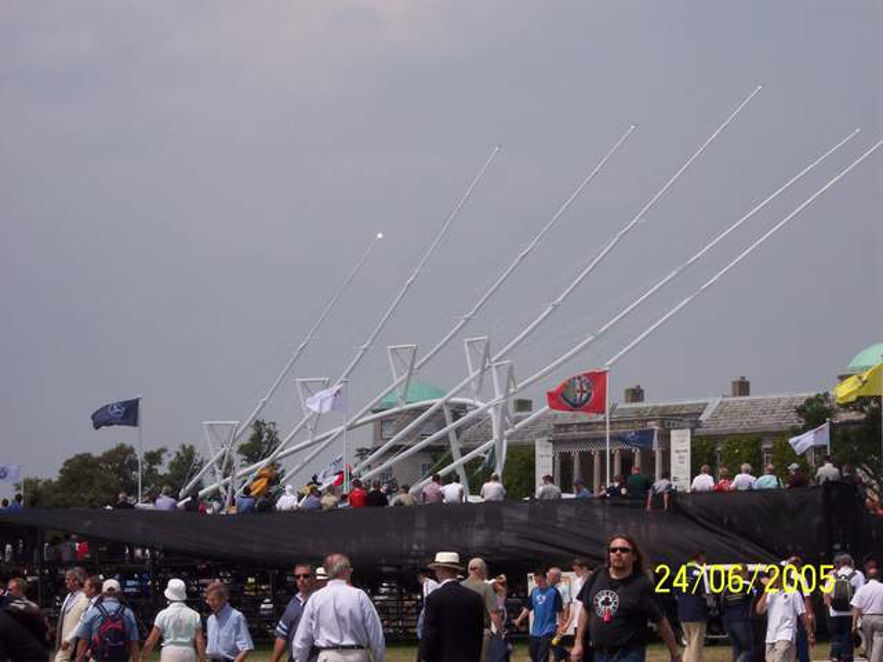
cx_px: 442
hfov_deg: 17.3
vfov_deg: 13.0
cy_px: 331
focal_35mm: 114
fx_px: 2908
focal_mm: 24
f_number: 8
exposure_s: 1/500
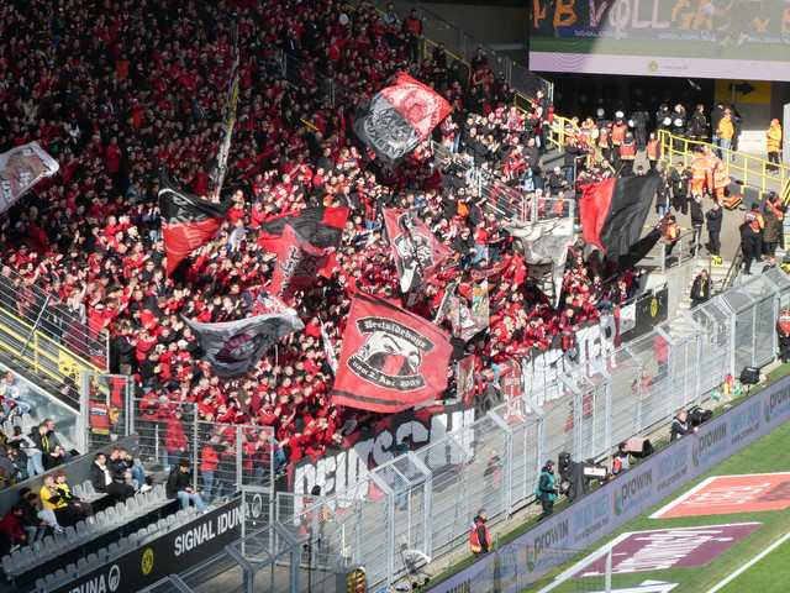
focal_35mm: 172
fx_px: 3925
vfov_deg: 8.6
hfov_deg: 11.5
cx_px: 395
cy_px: 296
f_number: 5.6
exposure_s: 1/160
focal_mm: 30.9
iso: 80
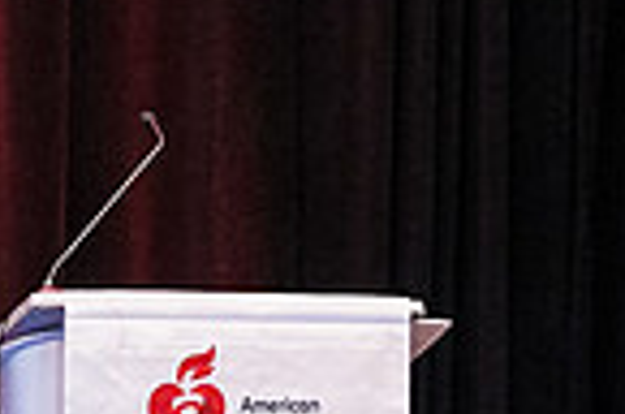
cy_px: 804
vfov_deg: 2.1
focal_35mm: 654
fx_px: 11329
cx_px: 556
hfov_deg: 3.2
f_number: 2.8
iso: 2500
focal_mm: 109
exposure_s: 1/60
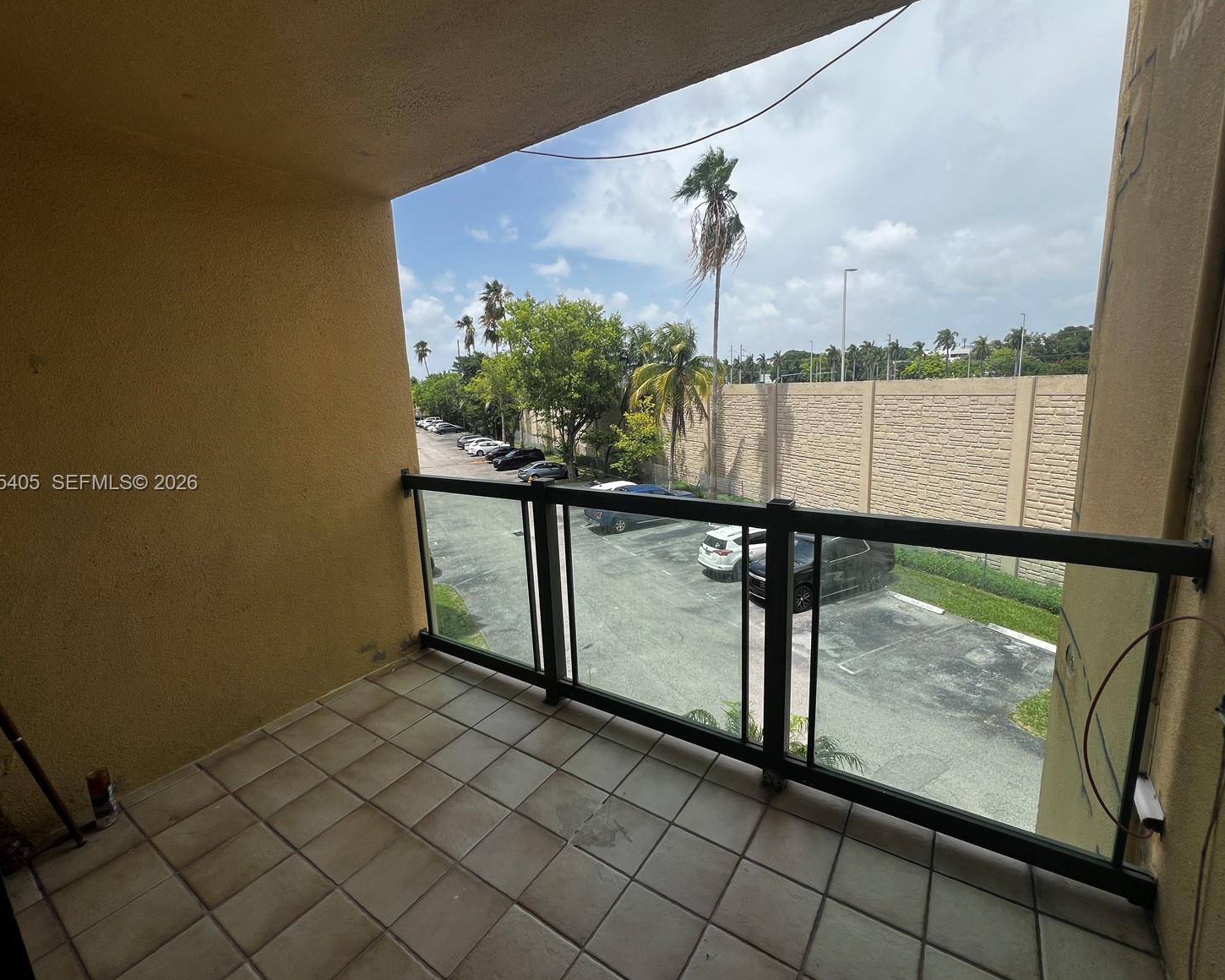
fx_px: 508
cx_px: 611
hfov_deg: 100.7
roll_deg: +3.2
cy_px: 484
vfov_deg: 88.0
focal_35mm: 14
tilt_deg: -10.6
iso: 32
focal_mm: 1.57
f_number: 1.8
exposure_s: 1/1623
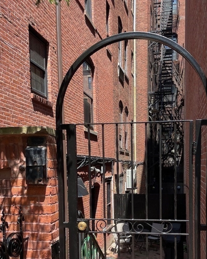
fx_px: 299
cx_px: 129
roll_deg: +1.0
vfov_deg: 45.5
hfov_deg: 38.0
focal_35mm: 39
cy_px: 189
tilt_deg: -3.1
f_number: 1.6
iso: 32
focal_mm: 4.2
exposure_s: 1/707
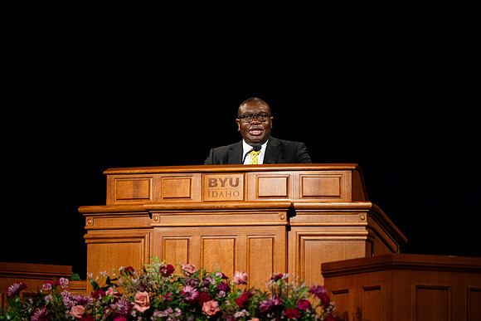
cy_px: 160
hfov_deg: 10.3
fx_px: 2673
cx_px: 240
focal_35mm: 200
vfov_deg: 6.9
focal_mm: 200
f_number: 2.8
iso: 2000
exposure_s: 1/250
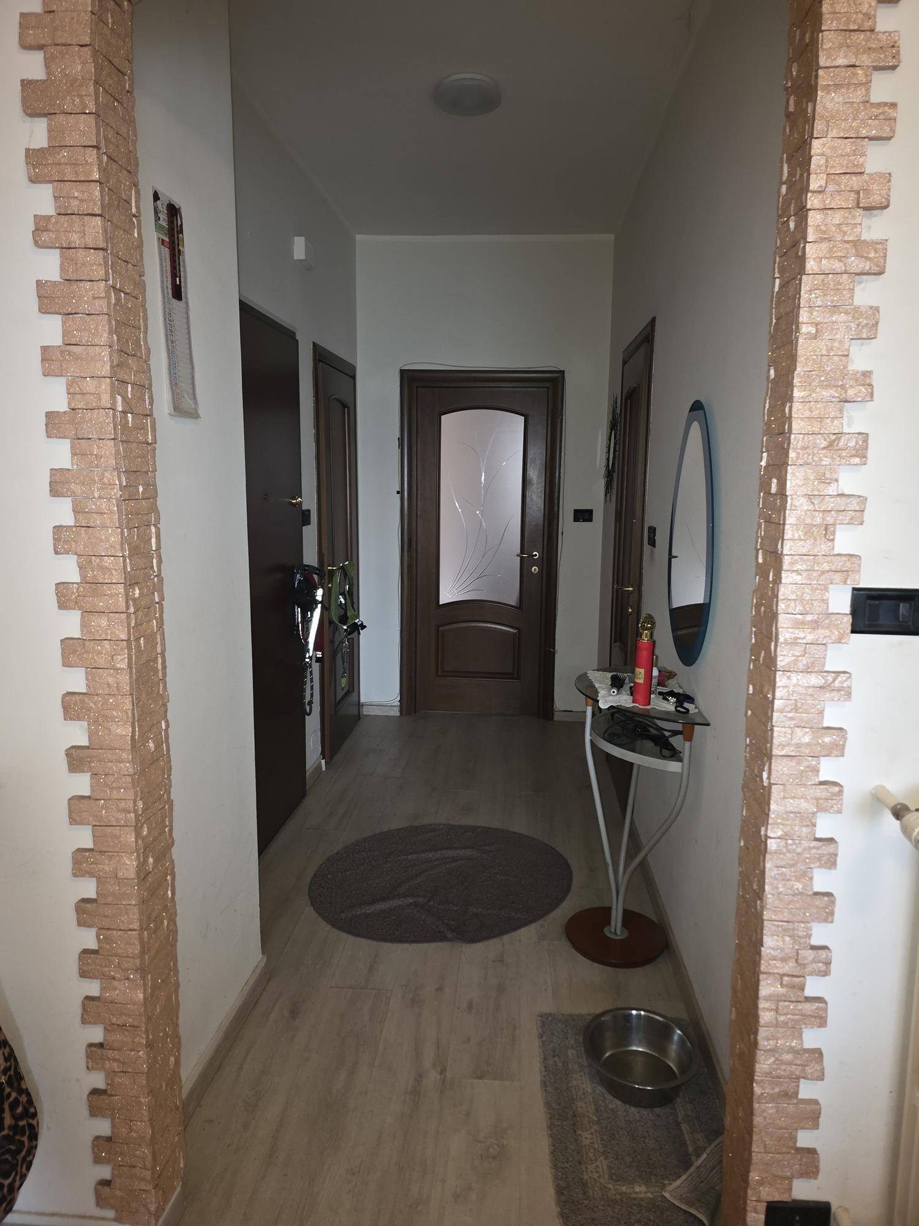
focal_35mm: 23
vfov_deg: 73.9
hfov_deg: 58.9
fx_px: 814
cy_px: 613
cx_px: 460
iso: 160
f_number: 1.7
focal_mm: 6.3
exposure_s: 1/12
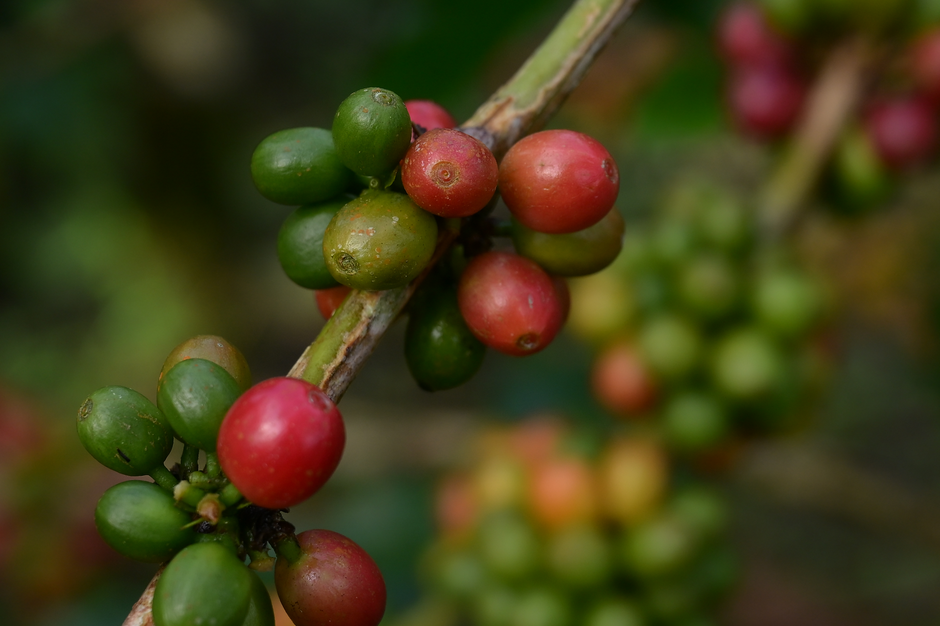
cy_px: 289
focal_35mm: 137
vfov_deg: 10.0
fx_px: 3577
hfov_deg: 15.0
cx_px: 595
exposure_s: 1/320
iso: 250
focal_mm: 68
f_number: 5.6
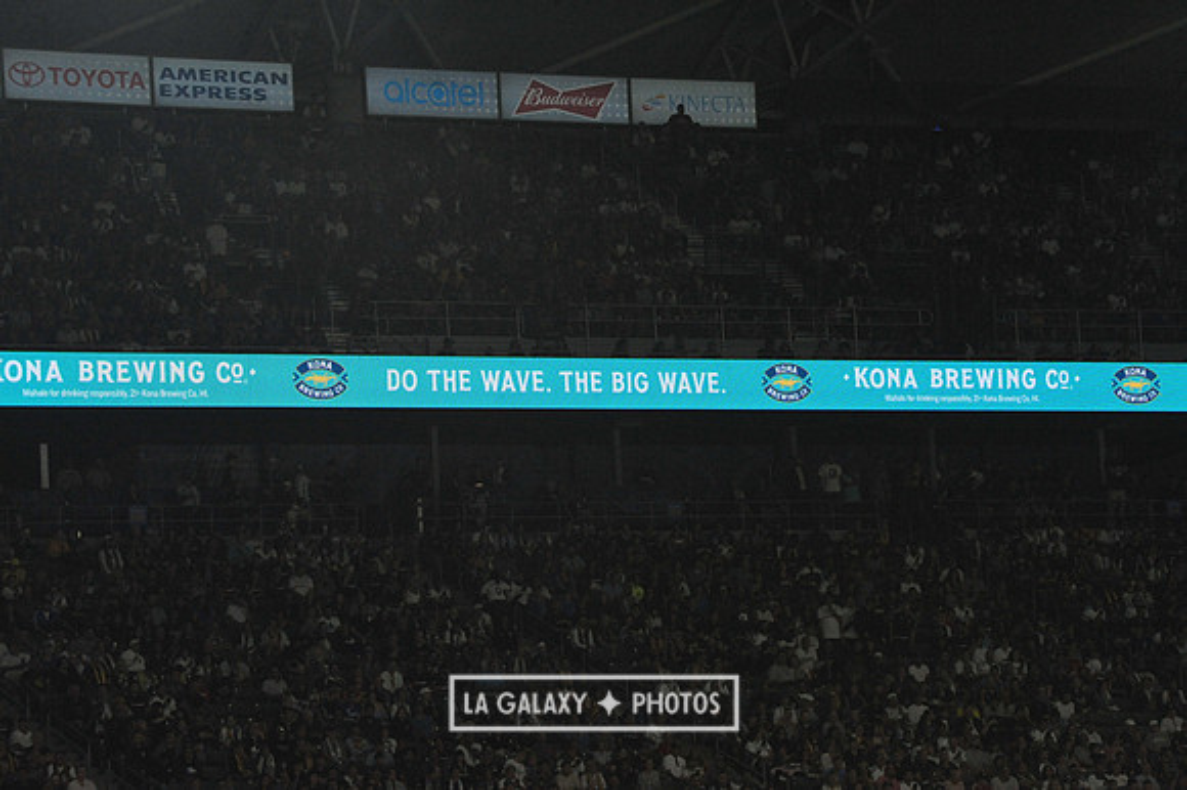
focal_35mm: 175
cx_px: 594
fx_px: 5767
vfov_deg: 7.8
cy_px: 395
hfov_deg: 11.8
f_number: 13
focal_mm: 175
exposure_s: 1/640
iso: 3200
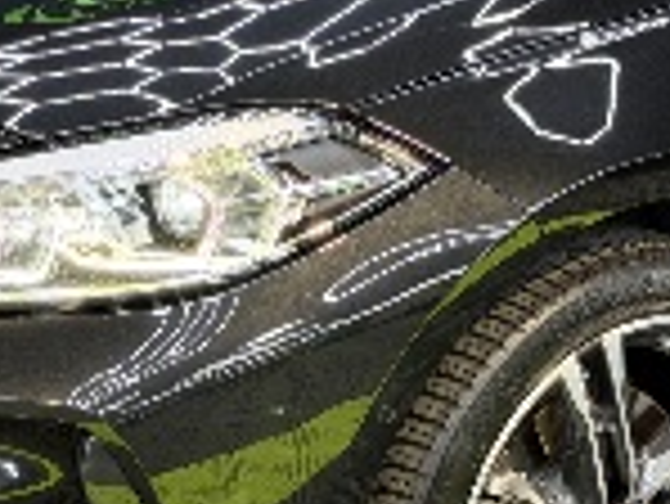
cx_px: 238
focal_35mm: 134
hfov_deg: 14.7
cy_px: 310
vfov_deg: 11.1
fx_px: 2596
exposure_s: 1/33
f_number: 1.78
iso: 250
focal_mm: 6.76
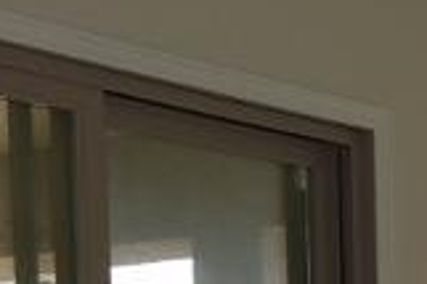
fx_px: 1813
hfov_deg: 11.1
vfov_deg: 8.3
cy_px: 638
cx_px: 1053
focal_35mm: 153
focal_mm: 8.8
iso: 125
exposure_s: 1/200
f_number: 4
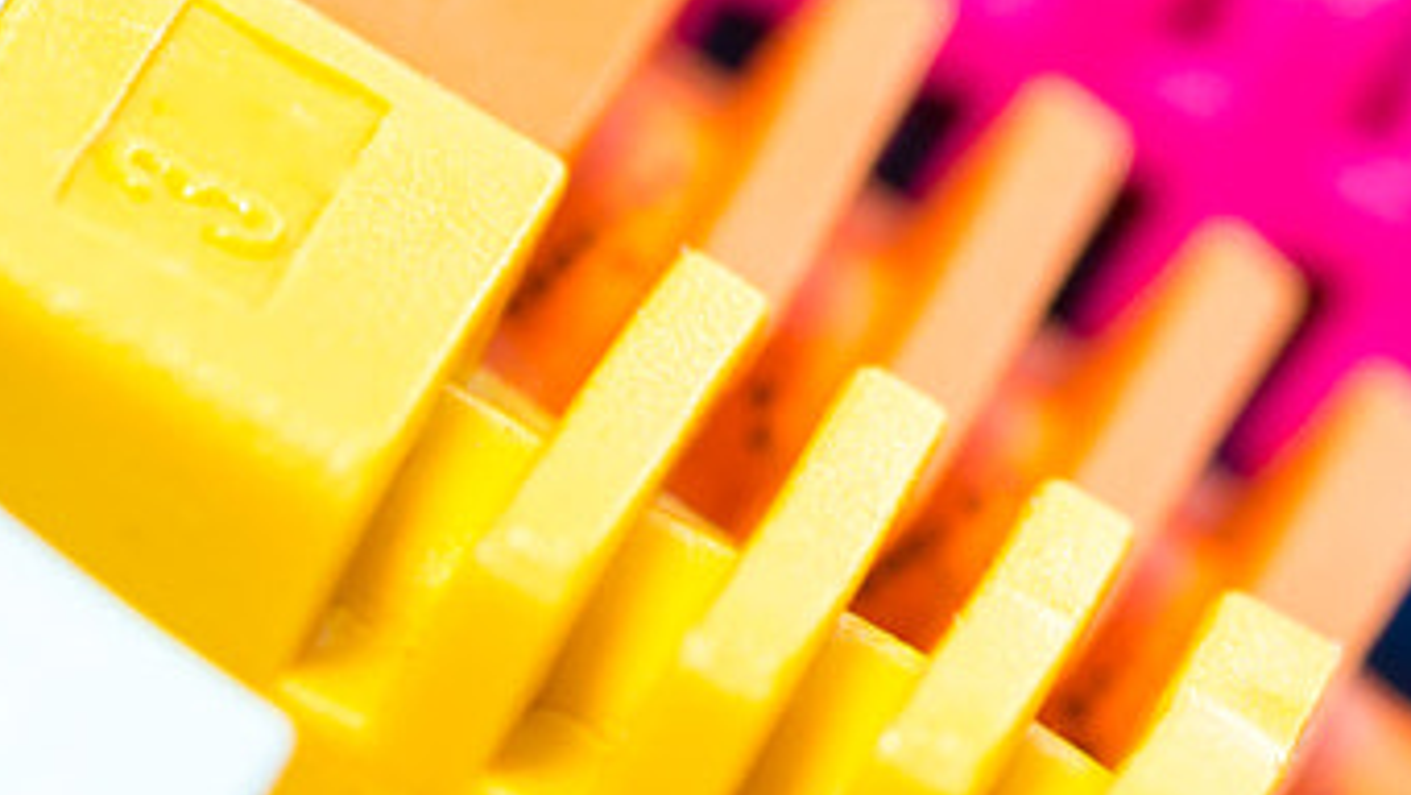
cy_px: -124
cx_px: 1432
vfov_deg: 2.7
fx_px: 16541
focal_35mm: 442
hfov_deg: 4.9
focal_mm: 90
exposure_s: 1/100
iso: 64
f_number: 7.1
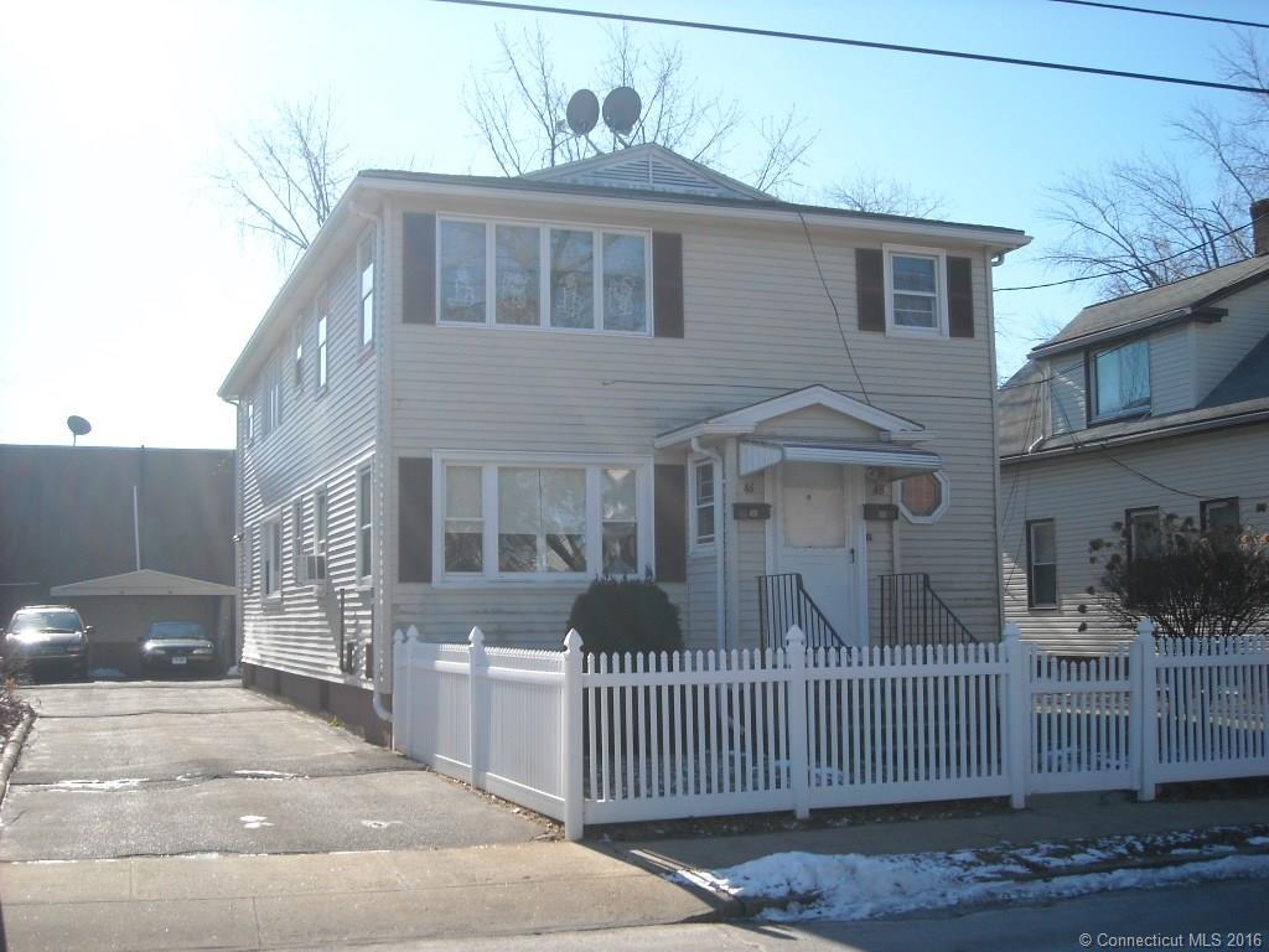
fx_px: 1613
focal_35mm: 44
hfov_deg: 42.9
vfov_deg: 32.9
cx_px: 634
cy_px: 476
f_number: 6.1
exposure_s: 1/250
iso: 95
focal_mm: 7.1
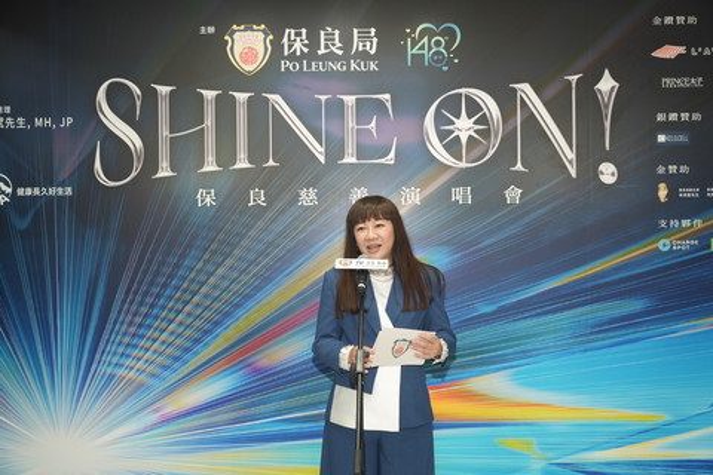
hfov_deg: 46.4
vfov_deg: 31.9
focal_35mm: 42
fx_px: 832
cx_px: 356
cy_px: 238
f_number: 5.6
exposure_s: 1/200
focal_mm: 42
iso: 2000
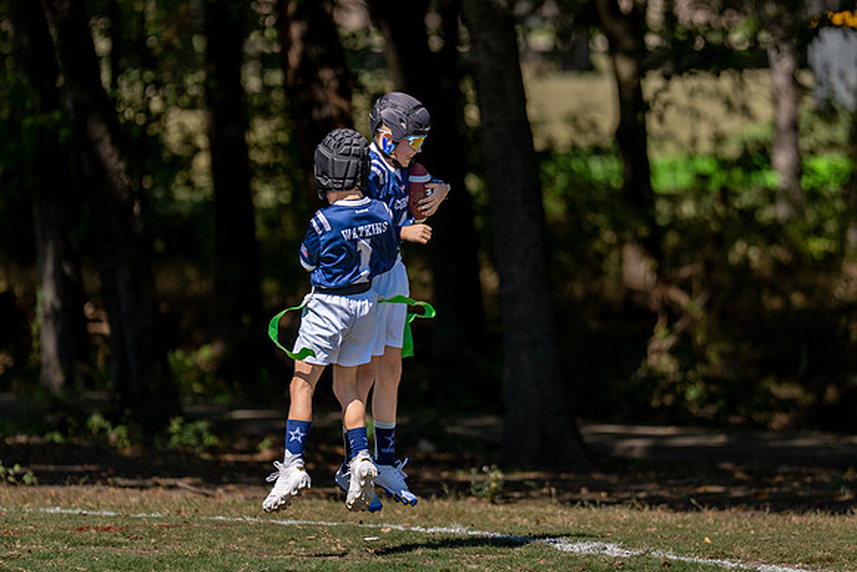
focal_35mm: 324
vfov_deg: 4.3
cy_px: 280
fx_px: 7703
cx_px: 432
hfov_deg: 6.4
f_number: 2.8
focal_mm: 200
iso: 160
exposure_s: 1/3200
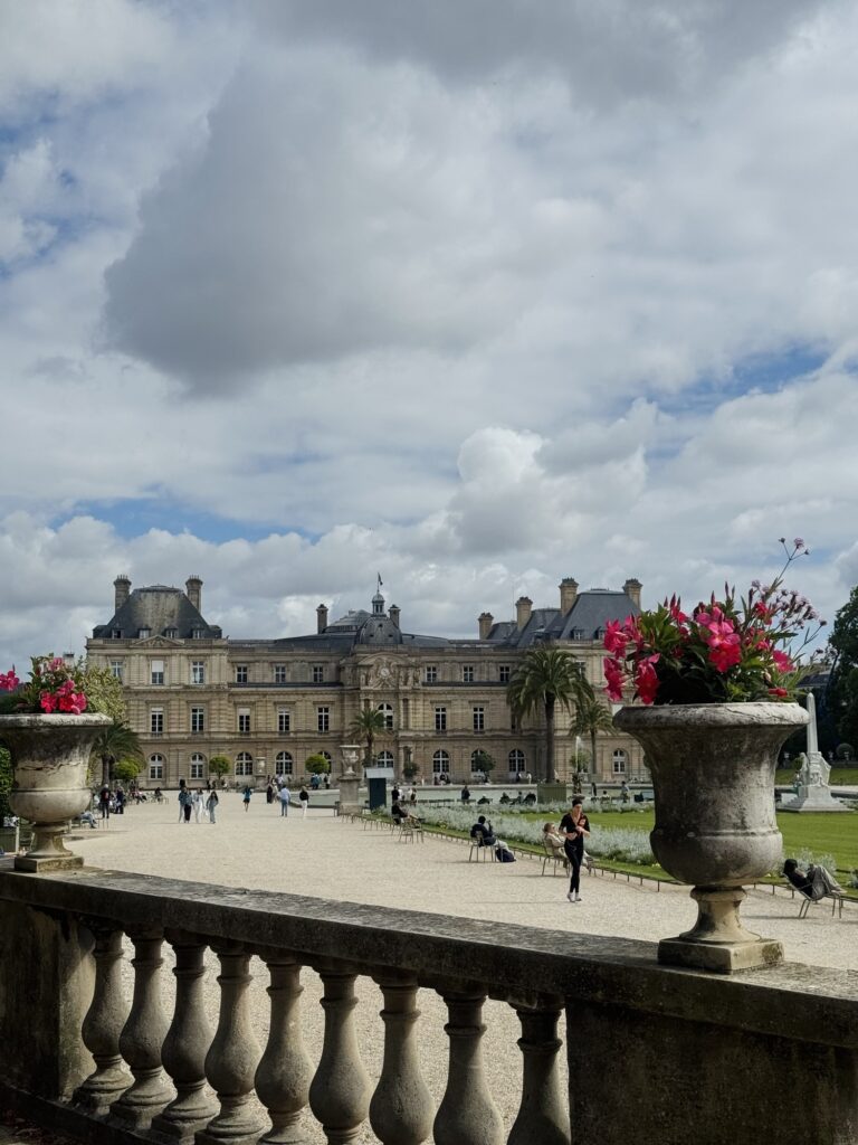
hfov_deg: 30.3
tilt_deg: +6.0
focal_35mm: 48
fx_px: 1586
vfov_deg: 39.7
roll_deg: +0.6
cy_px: 572
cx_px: 429
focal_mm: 6.76
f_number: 1.78
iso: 64
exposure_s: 1/12500
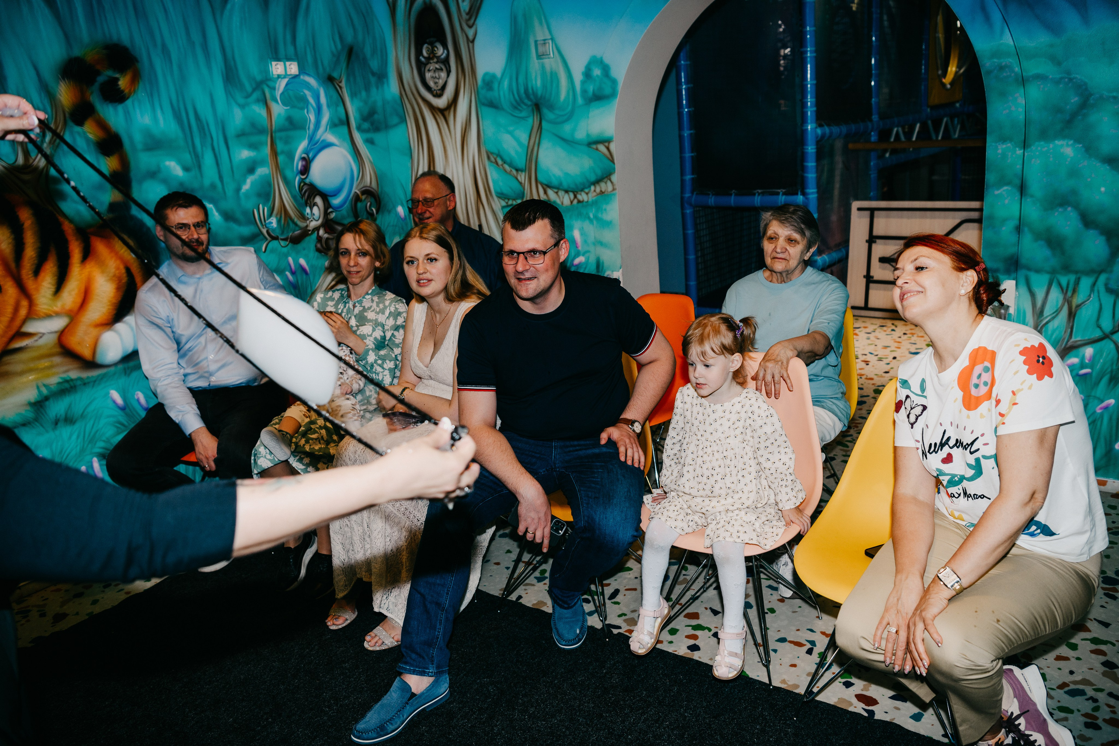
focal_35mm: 29
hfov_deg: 63.7
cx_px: 560
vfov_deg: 45.0
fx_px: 901
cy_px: 373
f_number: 3.5
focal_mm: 29
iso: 160
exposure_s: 1/160
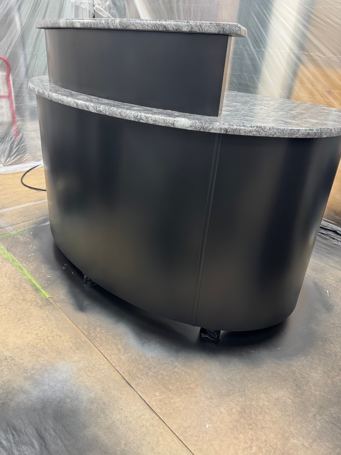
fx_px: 328
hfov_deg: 54.9
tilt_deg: -28.2
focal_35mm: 25
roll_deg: -3.5
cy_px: 220
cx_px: 164
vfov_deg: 69.4
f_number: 1.78
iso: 160
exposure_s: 1/60
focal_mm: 6.76
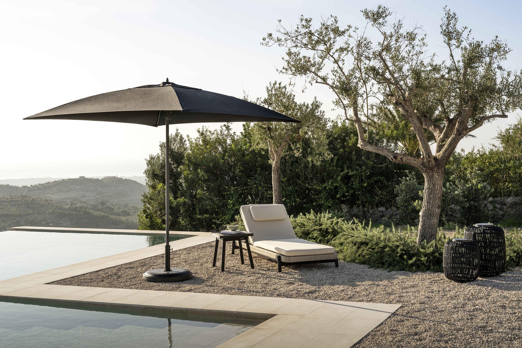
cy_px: 174
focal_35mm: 50
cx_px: 261
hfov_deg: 39.6
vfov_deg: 27.0
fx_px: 725
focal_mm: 50
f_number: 11
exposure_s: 1/160
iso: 100
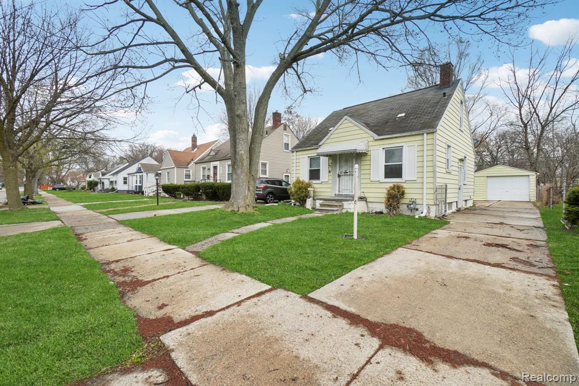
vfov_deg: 77.3
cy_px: 193
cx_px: 290
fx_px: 241
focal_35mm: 15
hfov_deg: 100.4
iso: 100
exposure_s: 1/250
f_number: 8
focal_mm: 10
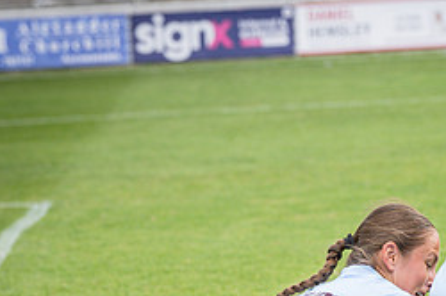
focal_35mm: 249
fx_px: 3081
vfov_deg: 5.5
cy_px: 387
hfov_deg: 8.3
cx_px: 311
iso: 400
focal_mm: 92
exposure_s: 1/1000
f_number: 4
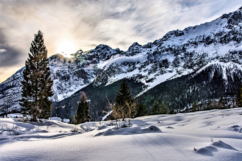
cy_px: 80
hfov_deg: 53.1
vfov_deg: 36.9
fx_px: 242
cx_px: 121
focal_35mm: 36
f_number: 14
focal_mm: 24
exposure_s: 1/320
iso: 100
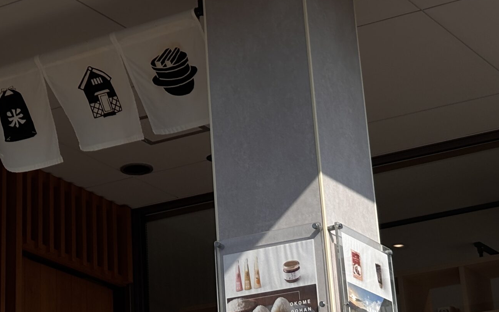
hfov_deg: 18.7
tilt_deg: +26.1
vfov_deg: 11.8
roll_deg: -1.1
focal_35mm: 109
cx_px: 15
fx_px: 1482
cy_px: -36
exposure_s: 1/5076
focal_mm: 5.96
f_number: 1.6
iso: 40
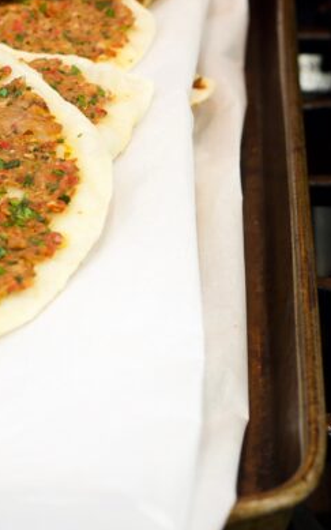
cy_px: 167
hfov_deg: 9.7
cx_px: 383
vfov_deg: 15.6
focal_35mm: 134
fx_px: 1935
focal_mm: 50
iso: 200
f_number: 7.1
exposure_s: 1/3
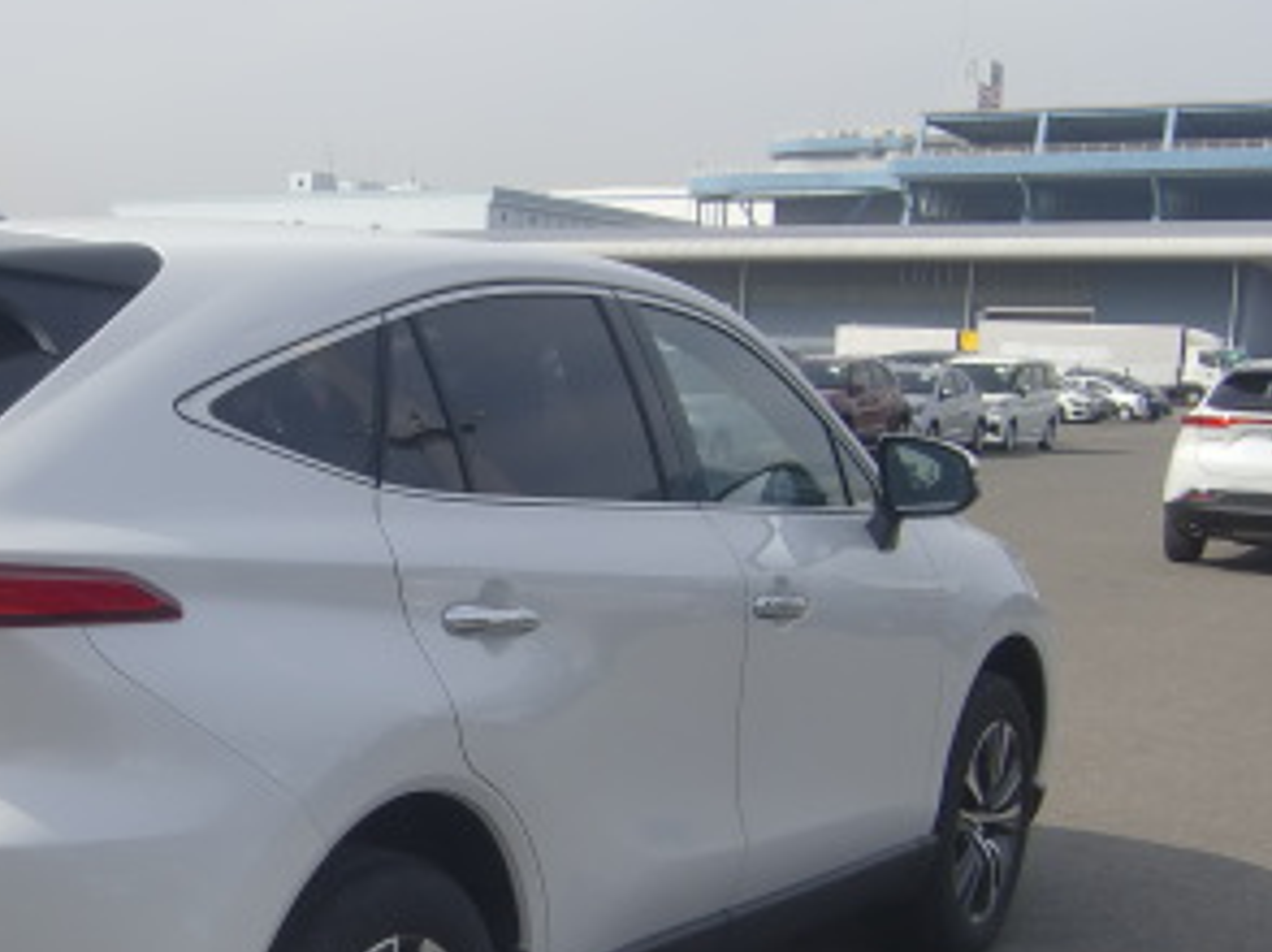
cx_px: 173
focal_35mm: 61
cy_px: 662
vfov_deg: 23.8
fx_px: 2240
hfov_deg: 30.6
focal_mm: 4.9
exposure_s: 1/200
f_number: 7
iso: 64
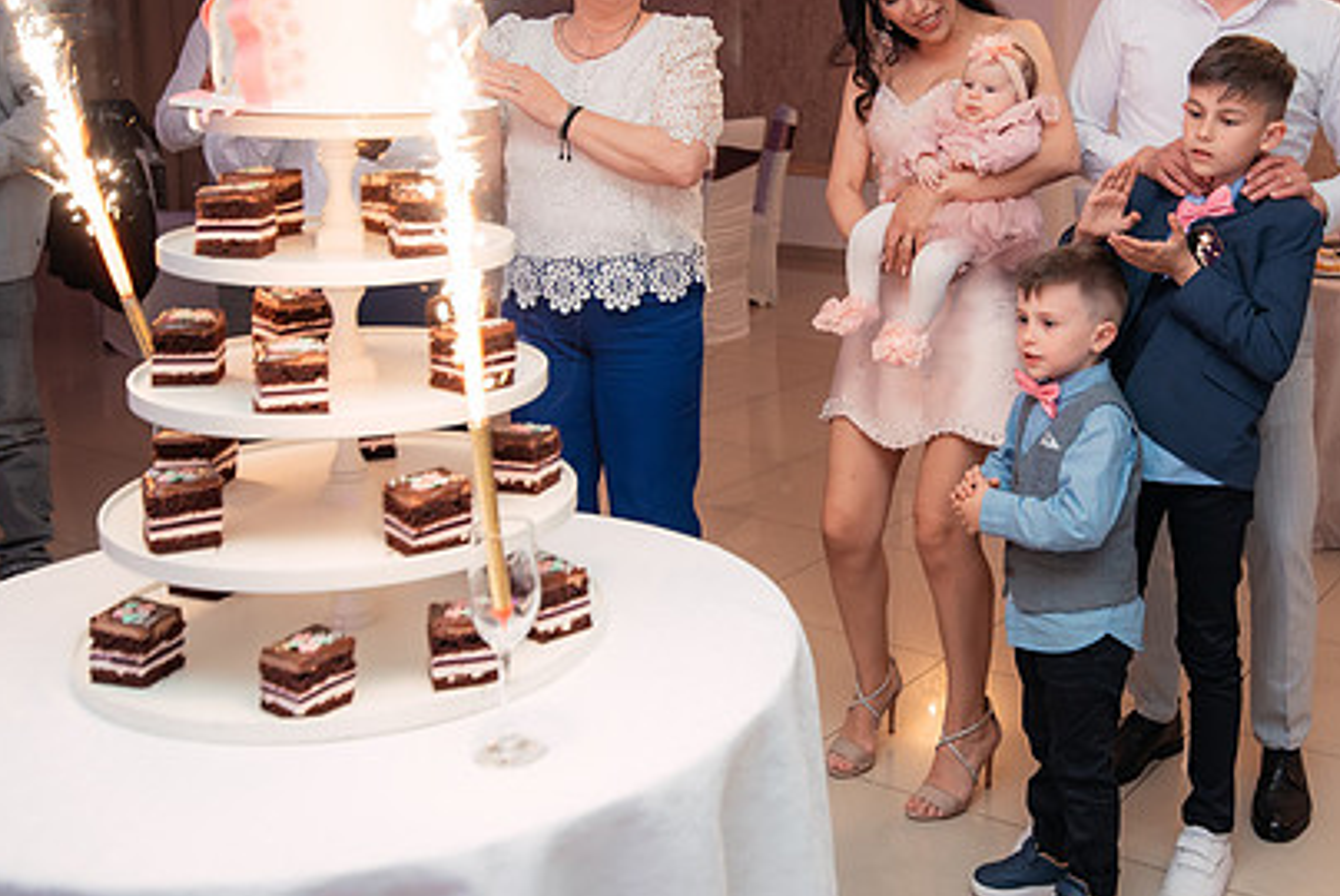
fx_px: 1602
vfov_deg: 30.9
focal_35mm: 43
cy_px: 272
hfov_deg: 44.7
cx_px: 895
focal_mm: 25
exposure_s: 1/200
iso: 1600
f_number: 2.8
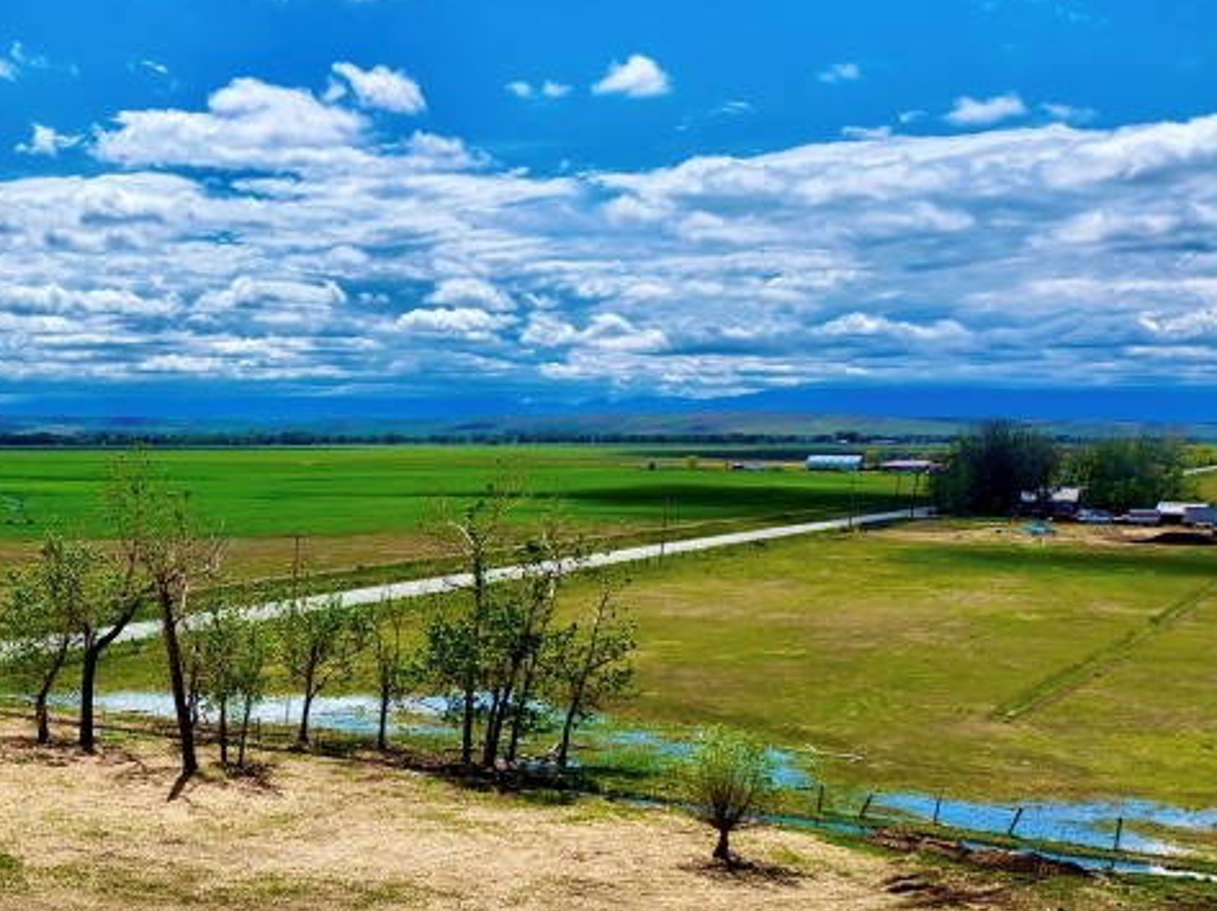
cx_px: 3
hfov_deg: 33.7
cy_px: 867
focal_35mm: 52
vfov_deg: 26.8
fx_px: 1827
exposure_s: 1/8000
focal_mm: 8.67
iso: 200
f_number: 1.8
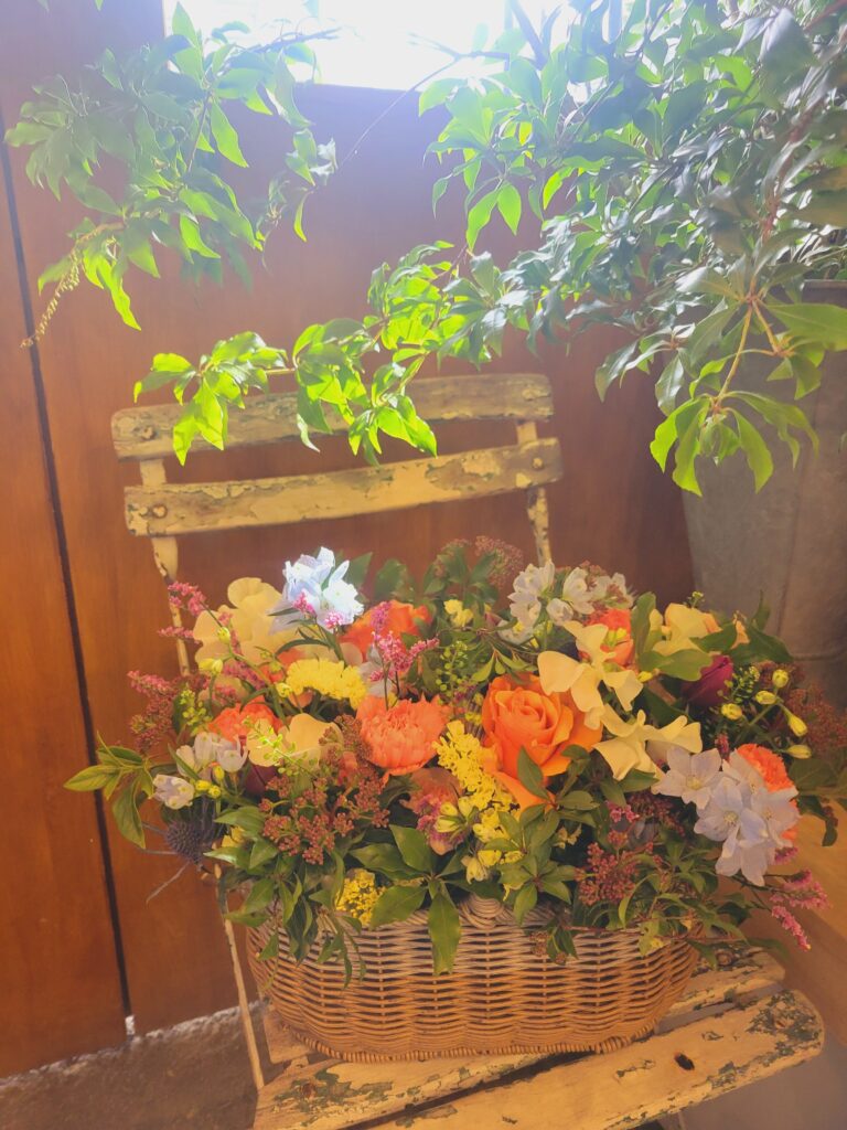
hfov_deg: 53.1
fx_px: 848
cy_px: 565
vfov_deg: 67.3
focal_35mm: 26
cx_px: 424
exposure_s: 1/100
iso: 250
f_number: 1.8
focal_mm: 5.4
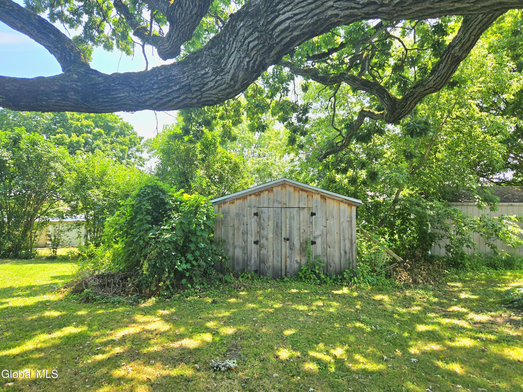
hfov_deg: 73.9
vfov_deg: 58.9
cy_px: 196
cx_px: 262
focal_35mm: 23
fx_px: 347
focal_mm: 5.4
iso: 80
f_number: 1.8
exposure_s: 1/2500
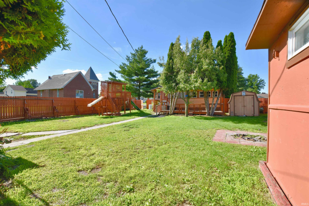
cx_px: 154
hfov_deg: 100.4
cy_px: 103
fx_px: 129
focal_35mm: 15
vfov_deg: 77.3
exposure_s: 1/400
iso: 200
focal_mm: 10
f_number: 7.1
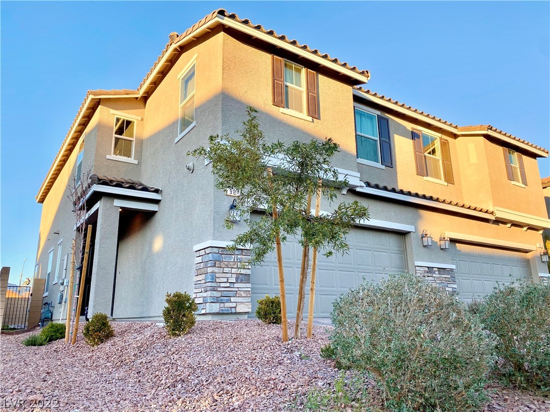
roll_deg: +0.7
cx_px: 275
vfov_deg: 53.1
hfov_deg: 67.3
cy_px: 206
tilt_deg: +14.7
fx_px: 413
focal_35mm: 26
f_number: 1.8
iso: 32
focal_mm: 4.25
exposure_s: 1/508
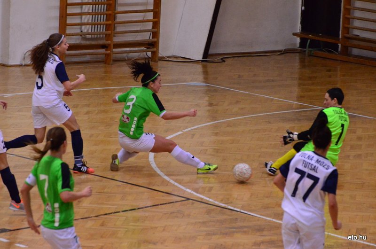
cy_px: 124
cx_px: 188
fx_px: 2658
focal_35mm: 255
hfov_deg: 8.1
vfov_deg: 5.4
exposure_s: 1/400
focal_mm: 170
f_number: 5
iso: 5000
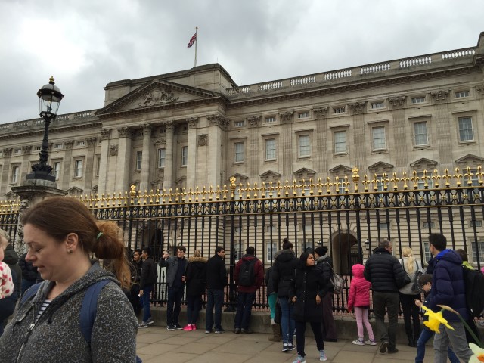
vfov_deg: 48.2
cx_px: 242
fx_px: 405
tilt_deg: +10.3
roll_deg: -1.8
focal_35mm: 29
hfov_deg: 61.7
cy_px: 182
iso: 32
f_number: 2.2
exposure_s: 1/388
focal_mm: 4.15
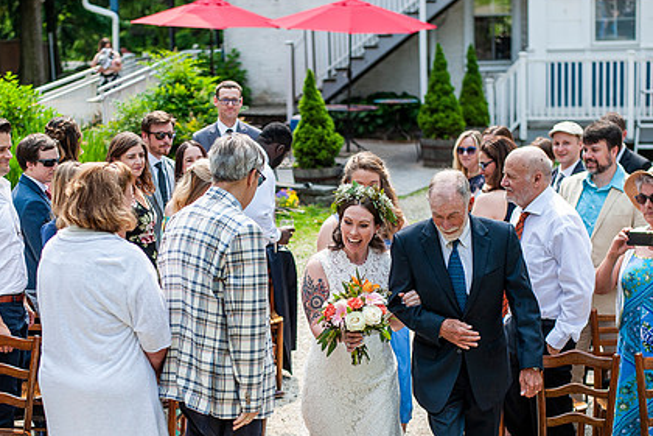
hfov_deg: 29.2
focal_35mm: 69
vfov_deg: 19.7
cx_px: 274
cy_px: 291
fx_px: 1251
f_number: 2.8
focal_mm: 50
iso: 320
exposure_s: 1/3200
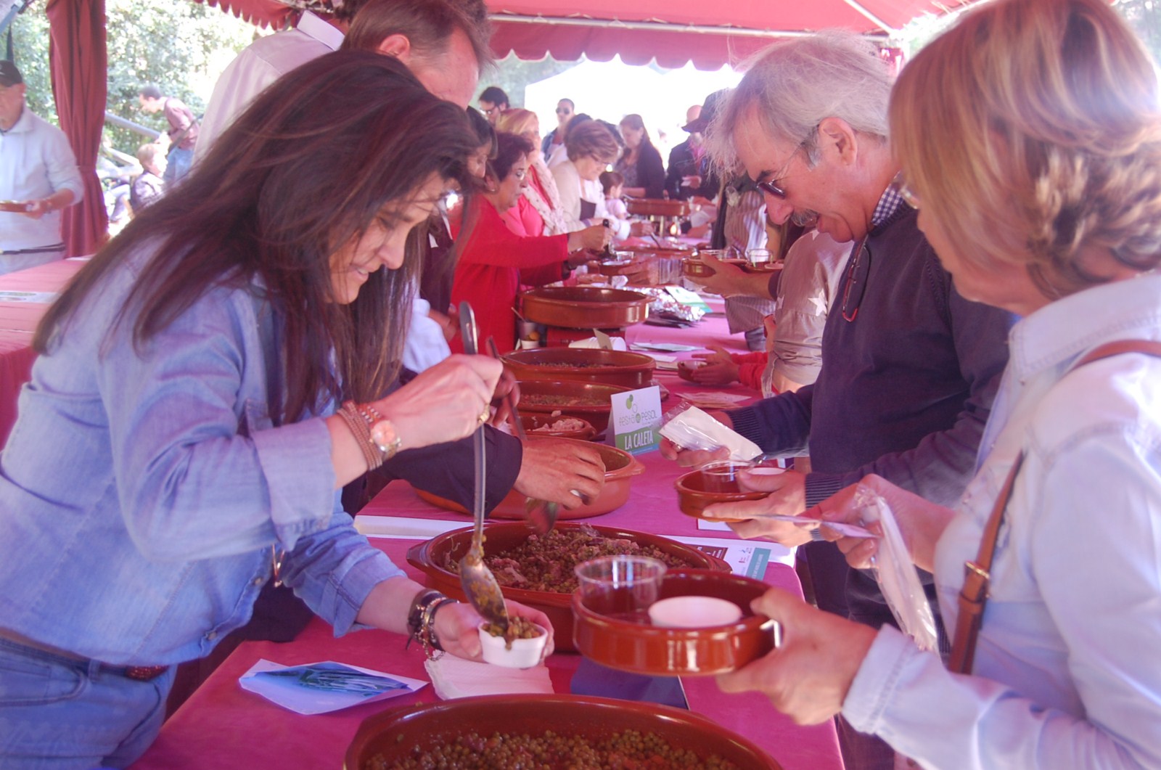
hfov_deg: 41.2
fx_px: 1545
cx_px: 580
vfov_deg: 28.0
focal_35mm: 48
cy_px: 385
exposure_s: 1/50
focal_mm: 32
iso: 400
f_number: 4.5
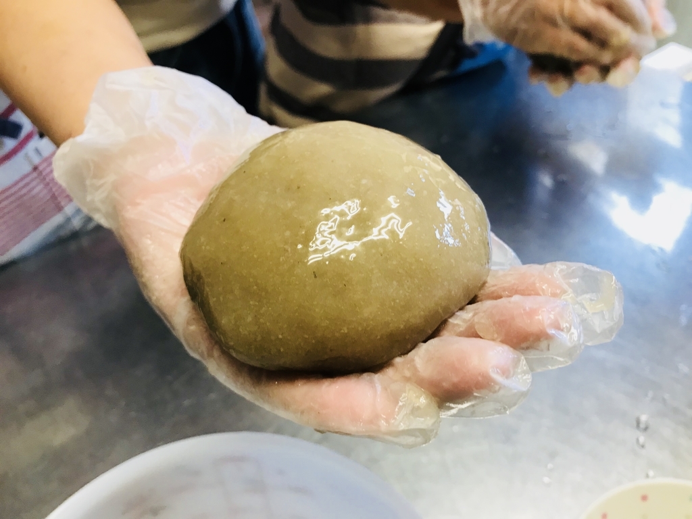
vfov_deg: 49.7
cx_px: 346
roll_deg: +3.3
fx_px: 560
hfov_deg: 63.4
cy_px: 260
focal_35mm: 28
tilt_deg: -43.3
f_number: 1.8
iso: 40
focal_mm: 3.99
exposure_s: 1/24
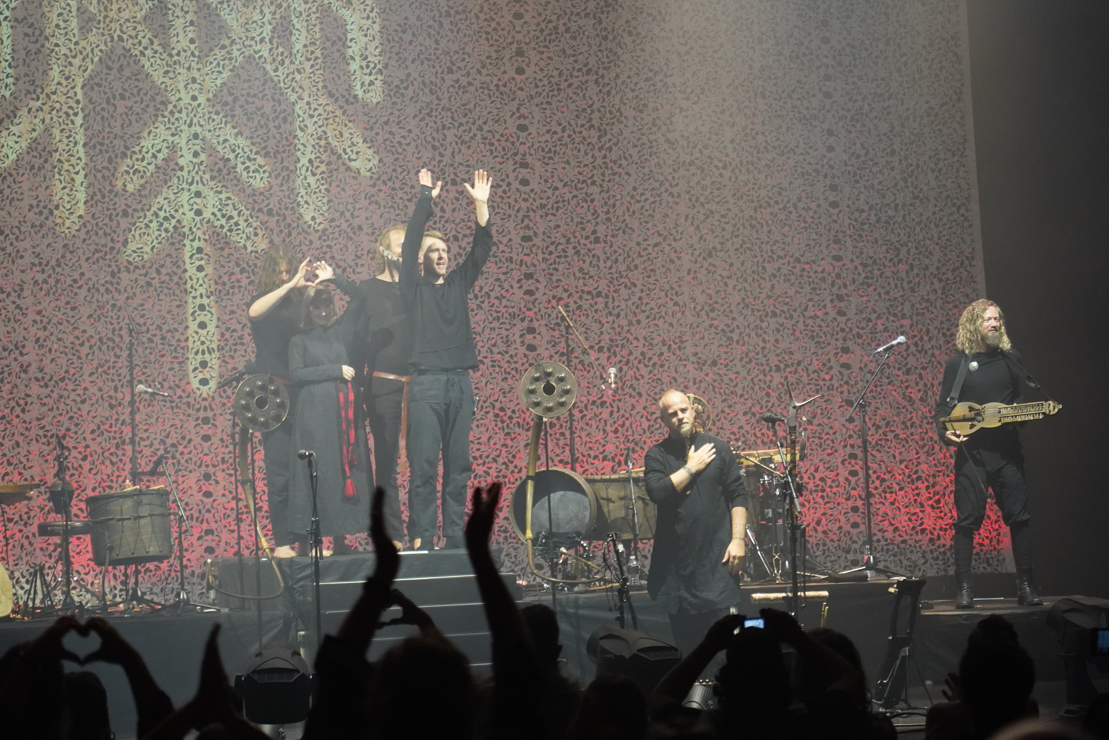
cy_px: 339
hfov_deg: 16.8
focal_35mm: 122
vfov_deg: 11.2
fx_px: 3758
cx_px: 470
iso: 5000
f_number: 4
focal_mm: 105
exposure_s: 1/160
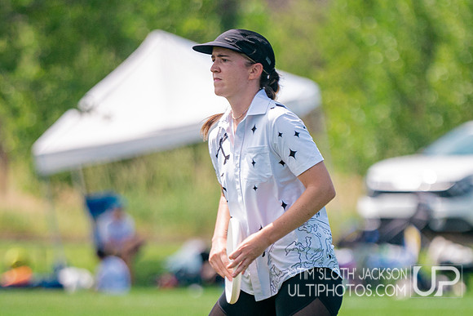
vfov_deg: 3.3
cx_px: 260
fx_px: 5552
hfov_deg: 4.9
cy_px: 271
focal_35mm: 422
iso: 640
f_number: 2.8
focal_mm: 200
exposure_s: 1/8000
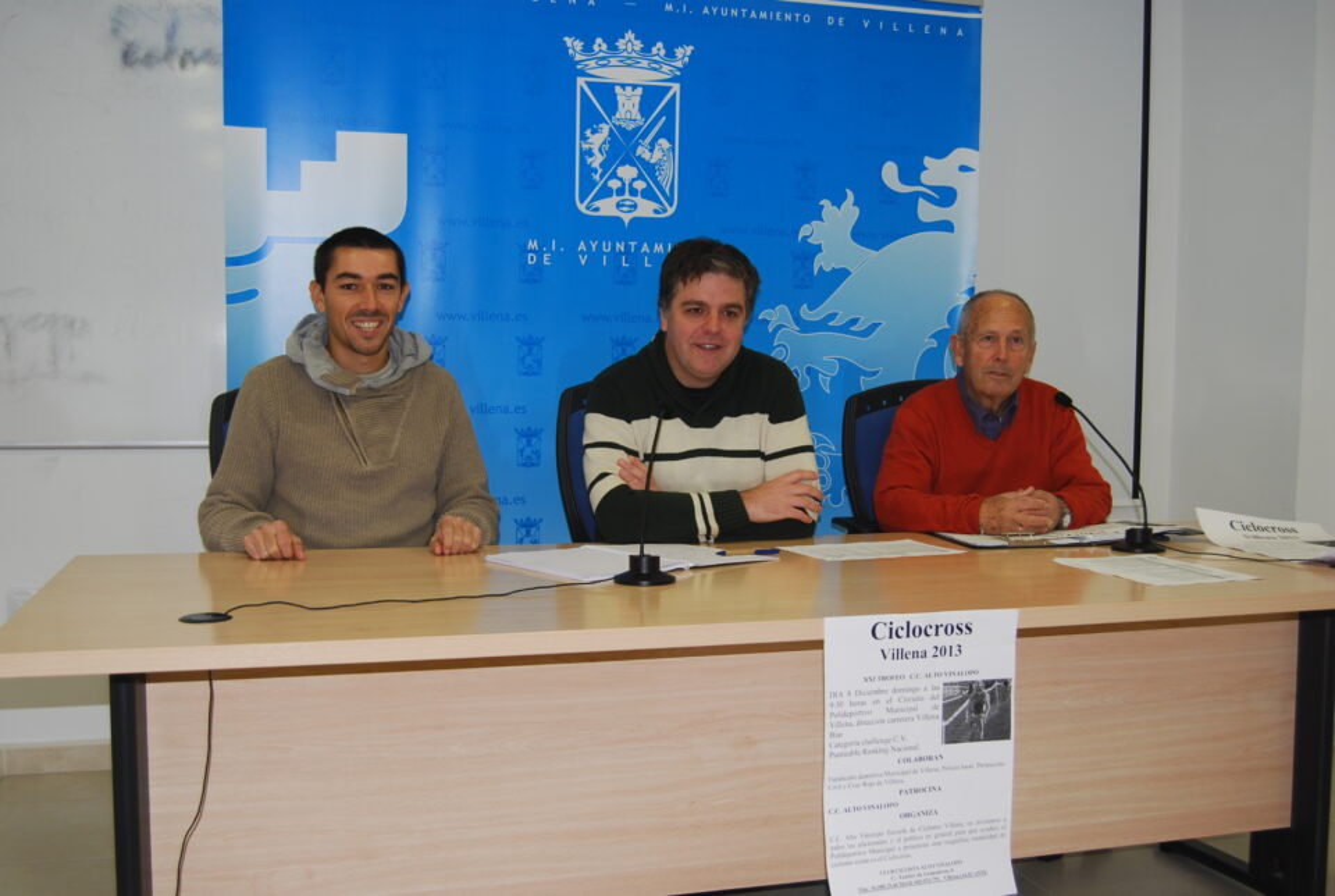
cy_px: 448
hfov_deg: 53.0
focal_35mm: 36
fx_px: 1337
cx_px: 668
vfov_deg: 37.0
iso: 200
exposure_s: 1/60
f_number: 4
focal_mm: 24
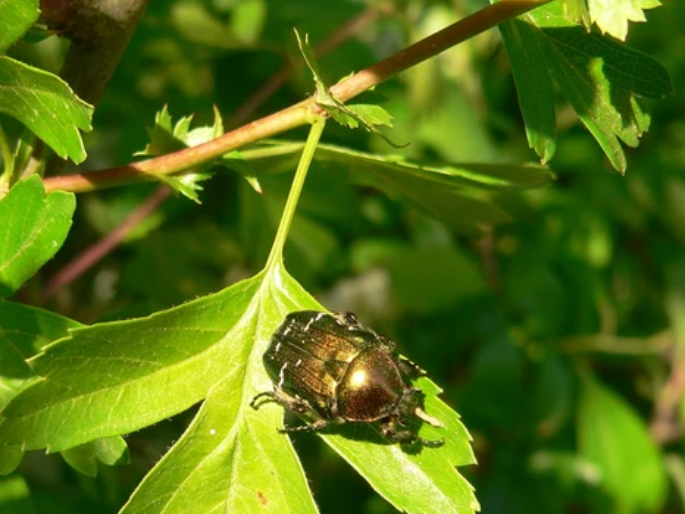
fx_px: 2039
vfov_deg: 14.4
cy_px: 344
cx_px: 278
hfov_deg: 19.0
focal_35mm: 103
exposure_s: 1/320
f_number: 4
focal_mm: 12.4
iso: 100
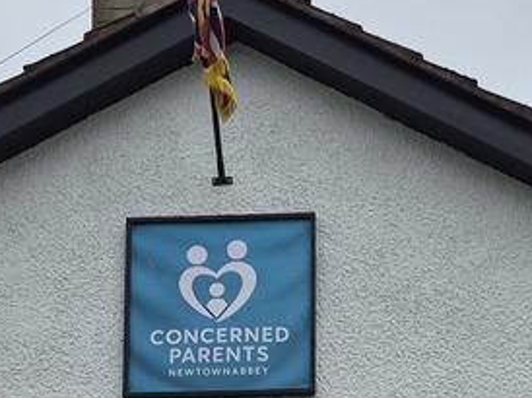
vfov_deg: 10.7
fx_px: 1935
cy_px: 801
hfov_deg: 15.7
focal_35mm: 126
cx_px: 250
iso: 80
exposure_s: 1/5072
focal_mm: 5.4
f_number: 1.8
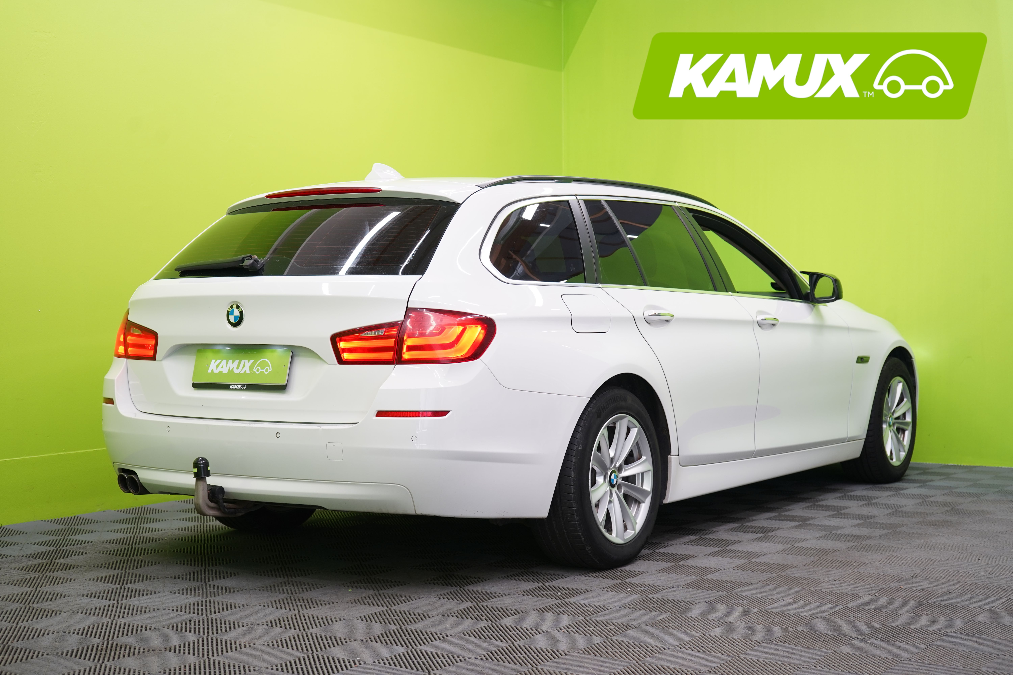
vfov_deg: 26.0
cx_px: 506
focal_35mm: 52
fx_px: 1463
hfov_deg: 38.2
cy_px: 338
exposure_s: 1/40
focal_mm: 52
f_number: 5
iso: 400
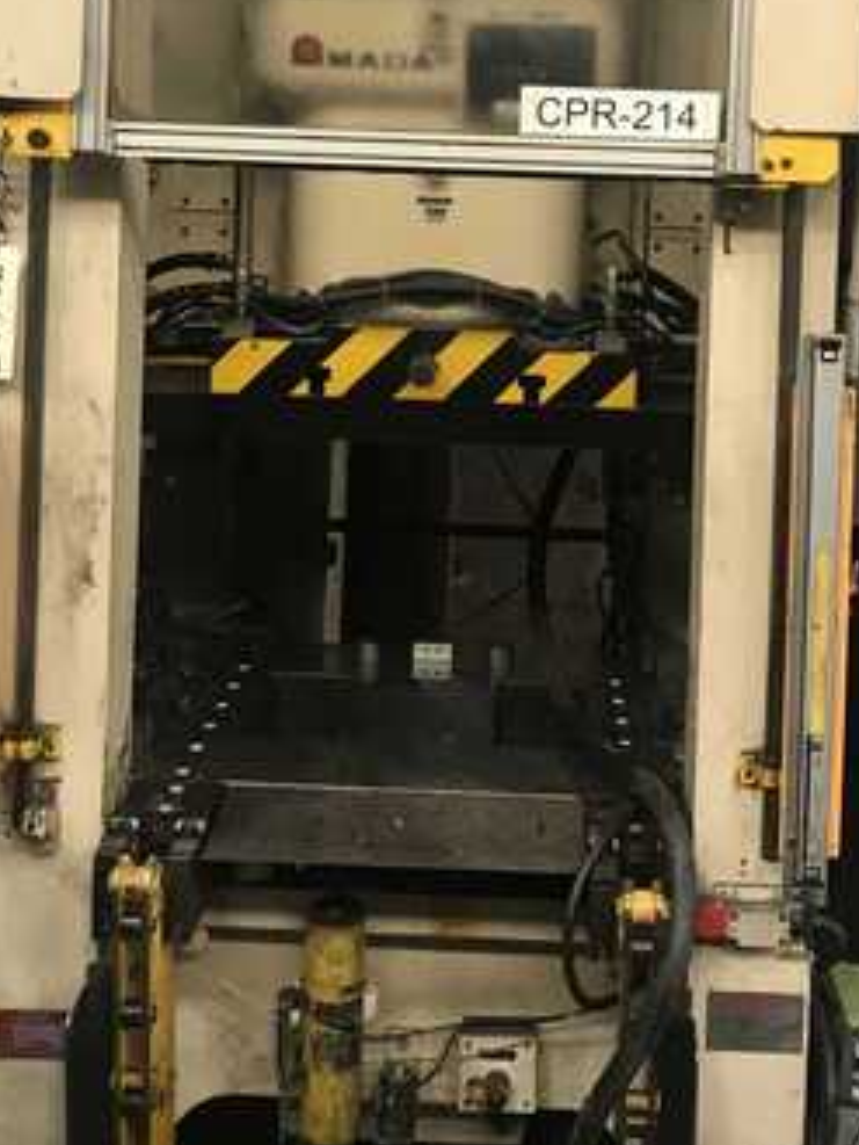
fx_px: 1686
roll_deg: -2.5
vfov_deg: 36.3
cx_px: 494
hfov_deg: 28.5
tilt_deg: -0.5
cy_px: 240
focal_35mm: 51
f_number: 1.8
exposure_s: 1/15
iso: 50
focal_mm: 3.99
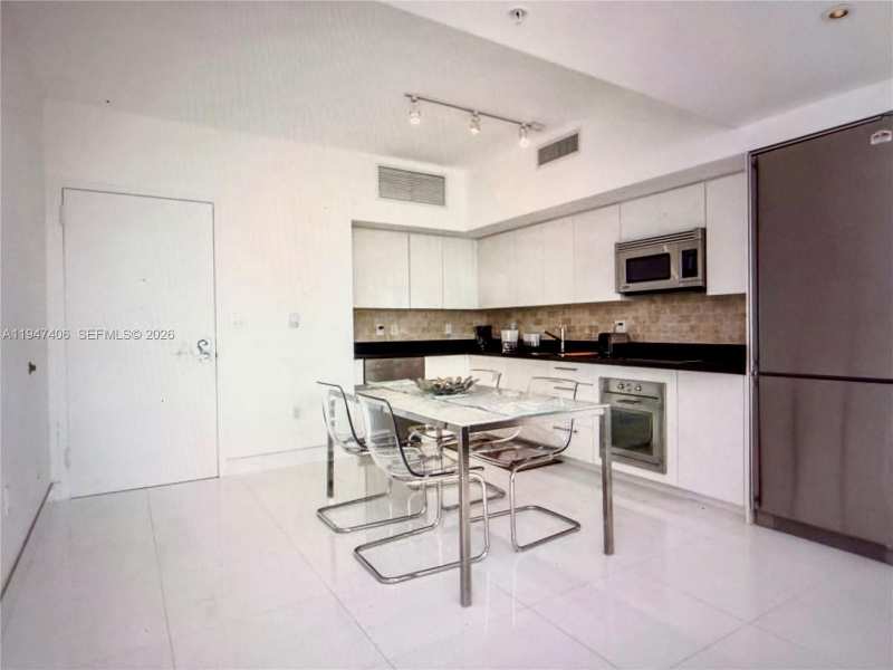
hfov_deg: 71.6
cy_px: 335
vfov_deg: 56.8
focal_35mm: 24
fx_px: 619
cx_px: 446
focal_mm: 2.22
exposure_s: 1/121
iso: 250
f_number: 2.2
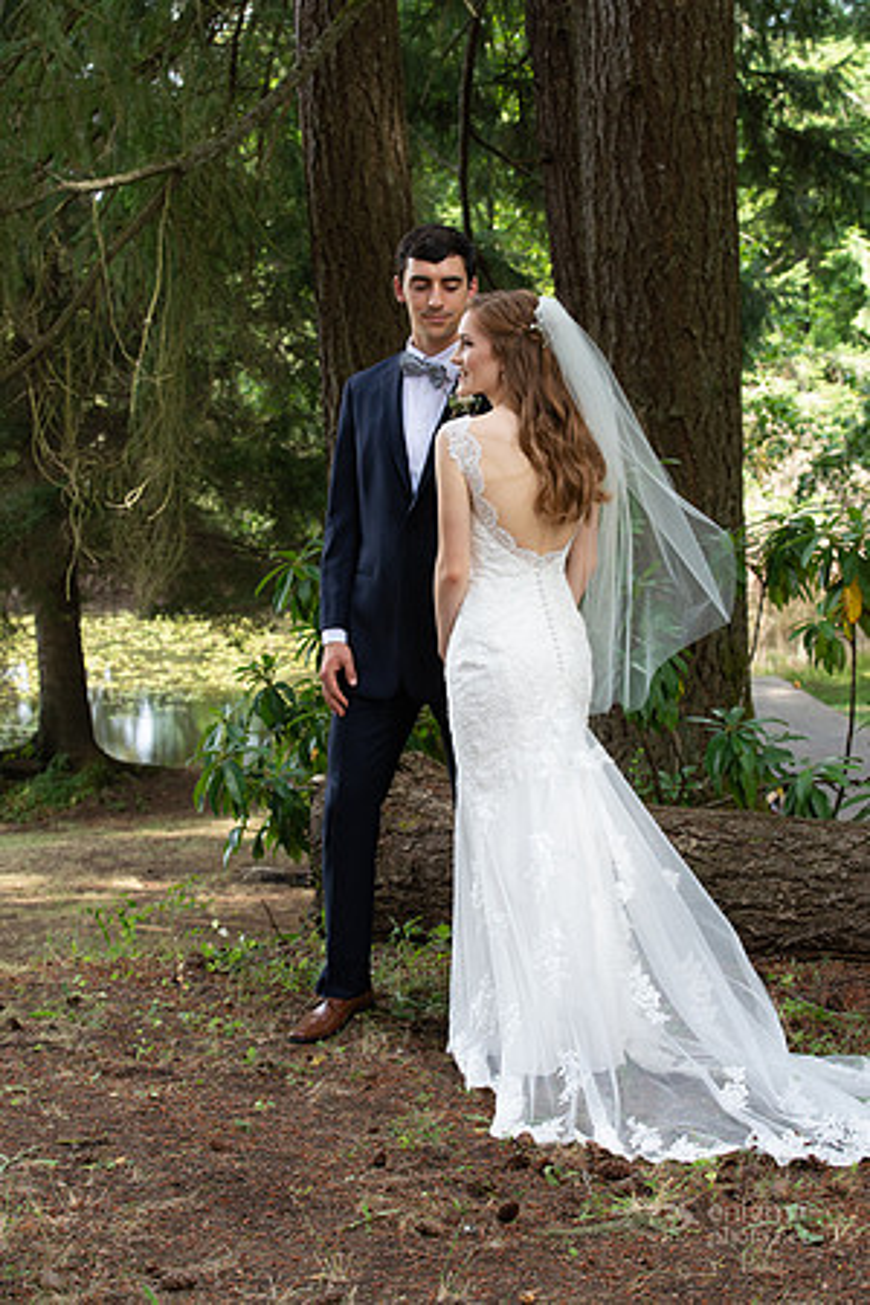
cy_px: 652
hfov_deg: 18.2
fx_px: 2719
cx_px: 435
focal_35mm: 75
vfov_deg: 27.0
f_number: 9
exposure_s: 1/160
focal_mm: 75
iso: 800
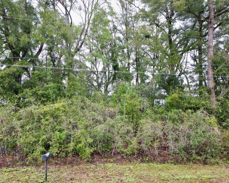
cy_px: 89
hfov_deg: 66.0
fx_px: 176
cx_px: 114
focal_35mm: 26
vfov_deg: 54.9
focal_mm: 6.72
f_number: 1.7
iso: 130
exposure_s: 1/90
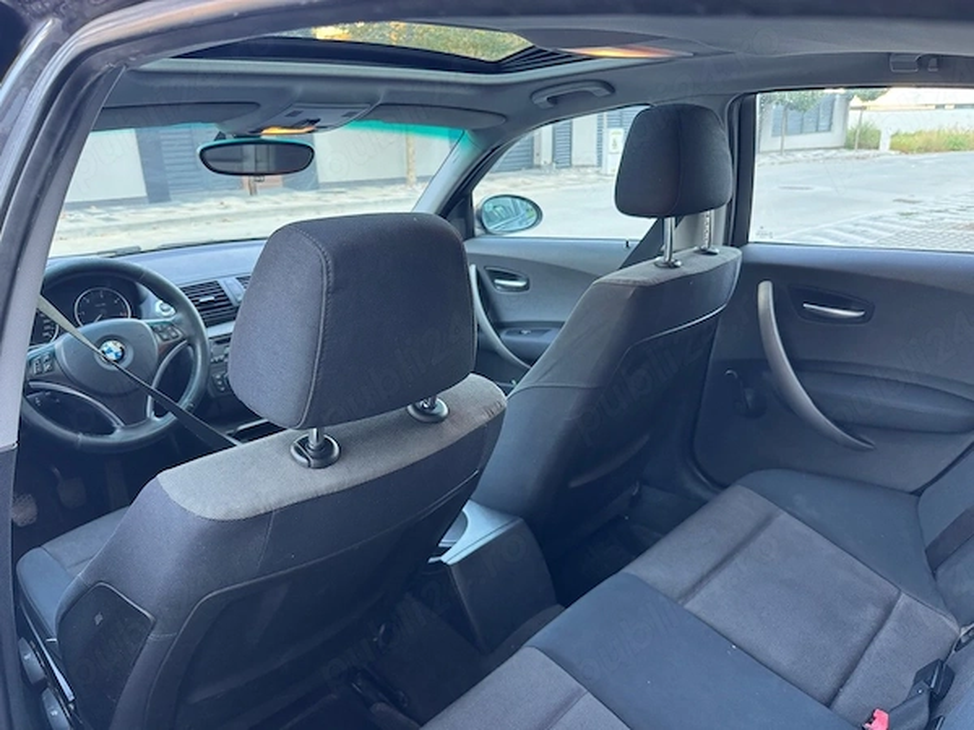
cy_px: 365
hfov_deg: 71.6
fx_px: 675
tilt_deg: -19.5
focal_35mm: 24
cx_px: 487
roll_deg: +2.0
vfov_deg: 56.8
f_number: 1.78
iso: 200
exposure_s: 1/94
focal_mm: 6.76
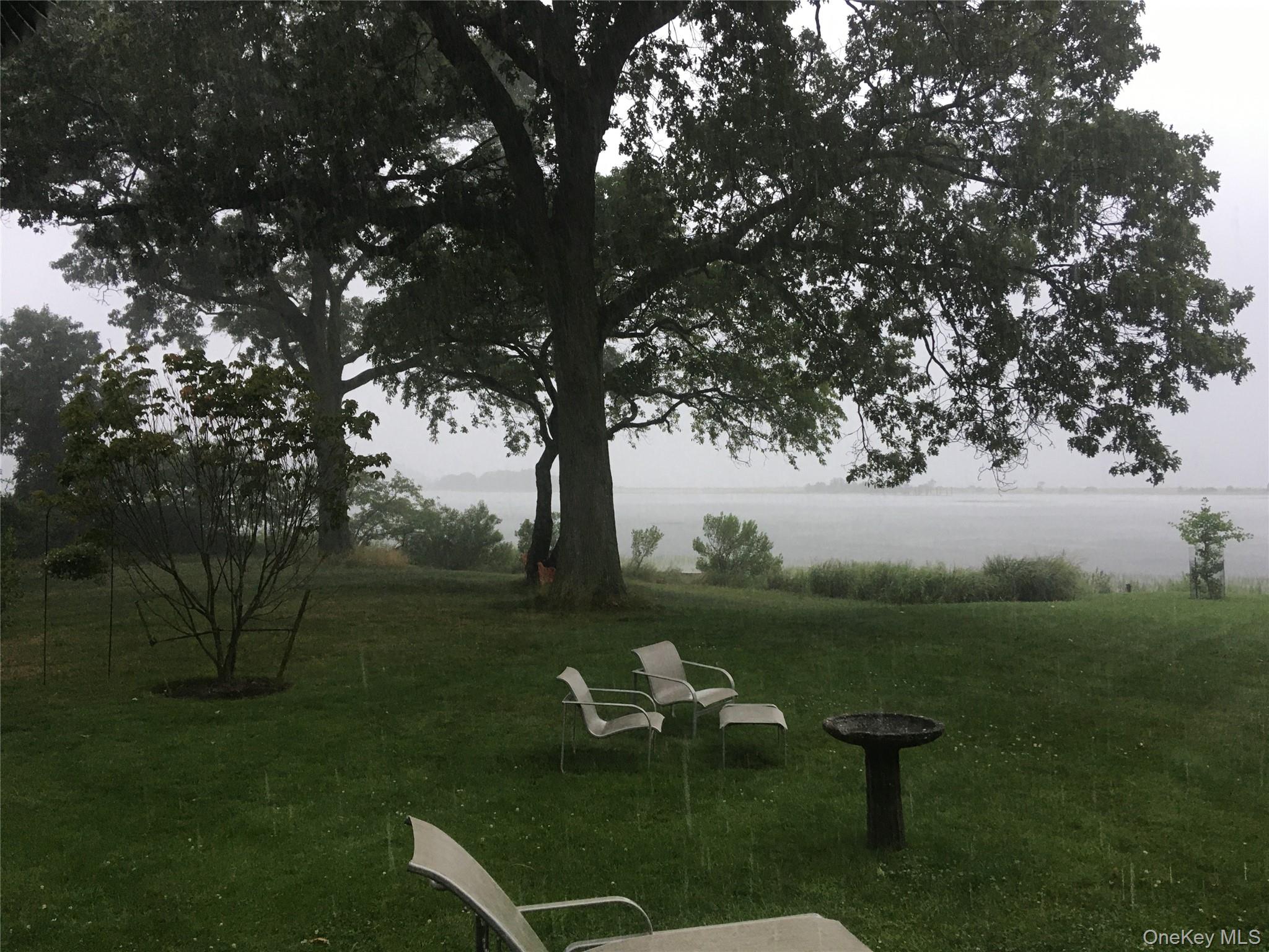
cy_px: 476
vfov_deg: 48.2
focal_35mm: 29
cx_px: 634
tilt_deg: -0.4
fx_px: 1063
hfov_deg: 61.7
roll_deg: -0.9
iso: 40
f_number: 2.2
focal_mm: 4.15
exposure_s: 1/30
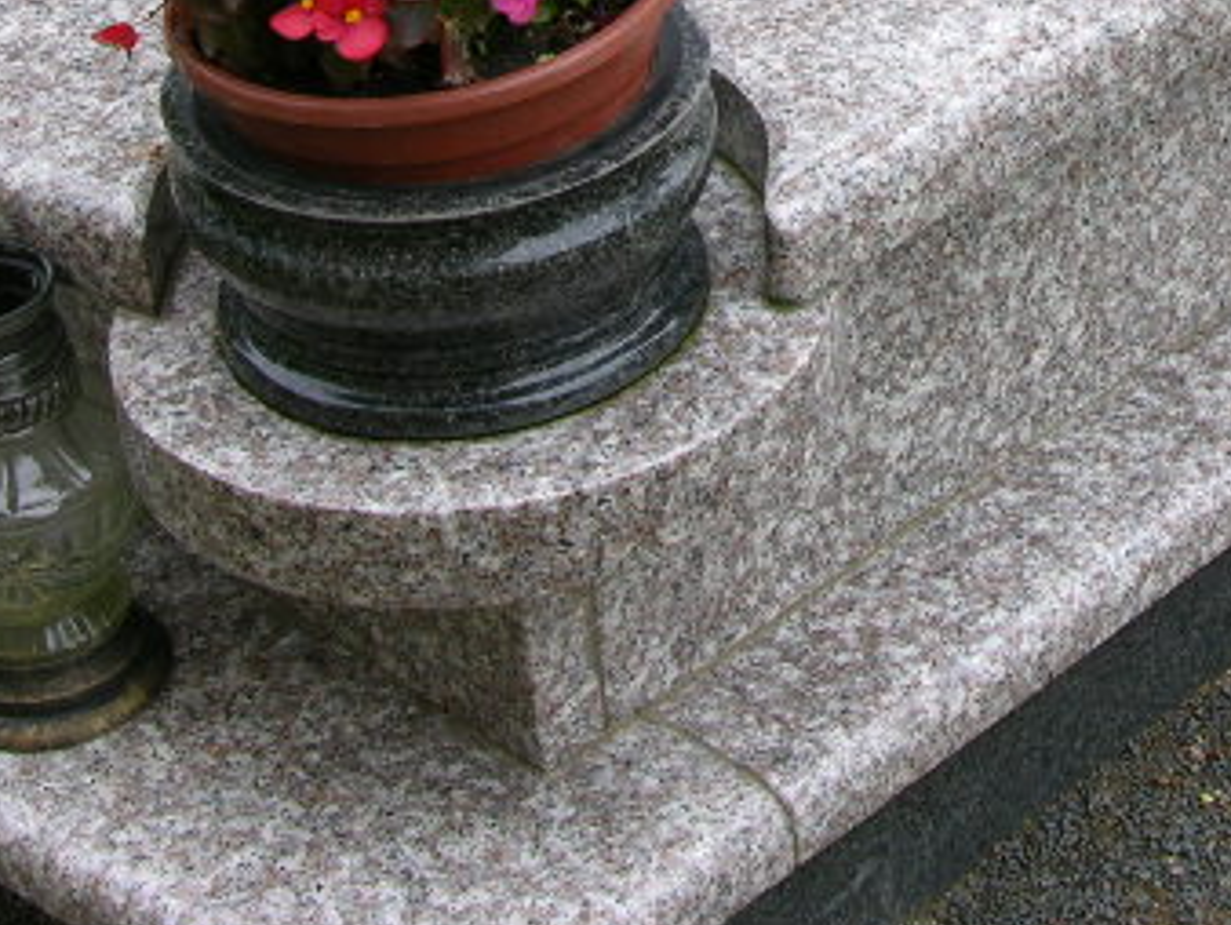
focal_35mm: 106
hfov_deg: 18.3
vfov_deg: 13.4
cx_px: 1082
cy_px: -364
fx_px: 3772
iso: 50
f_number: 4
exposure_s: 1/100
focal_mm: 8.9
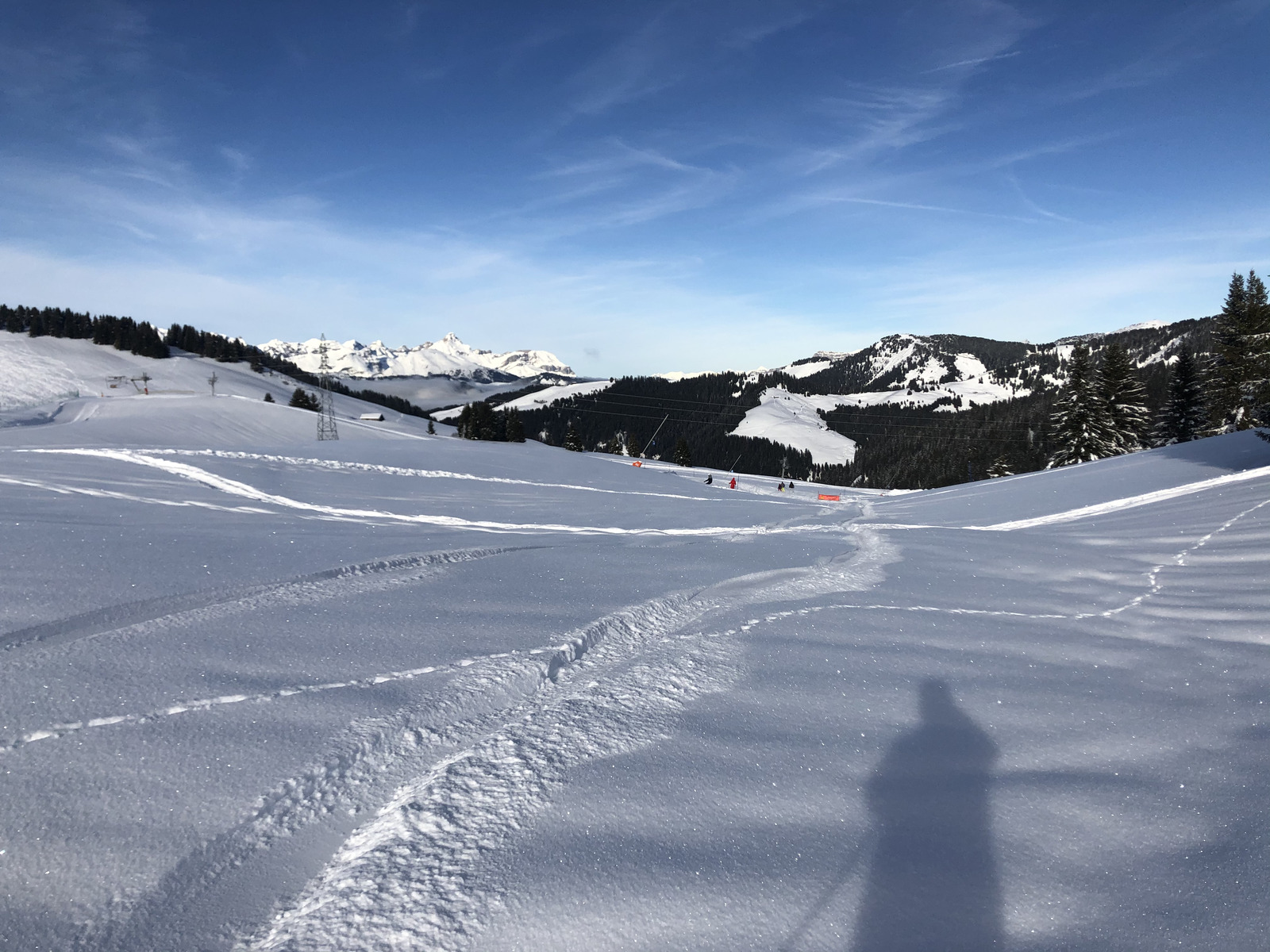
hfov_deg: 63.4
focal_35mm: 28
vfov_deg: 49.7
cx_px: 635
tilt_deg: -7.0
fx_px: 1027
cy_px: 476
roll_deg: +1.2
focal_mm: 4
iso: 25
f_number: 1.8
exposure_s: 1/4049
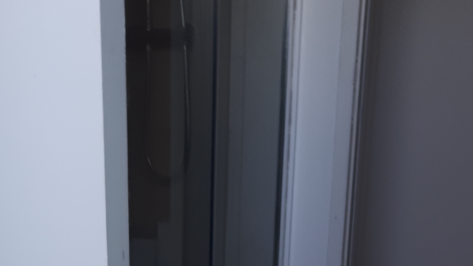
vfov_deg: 18.8
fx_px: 765
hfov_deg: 32.7
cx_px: 52
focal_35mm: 61
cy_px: 307
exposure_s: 1/33
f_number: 1.9
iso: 64
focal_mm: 3.6
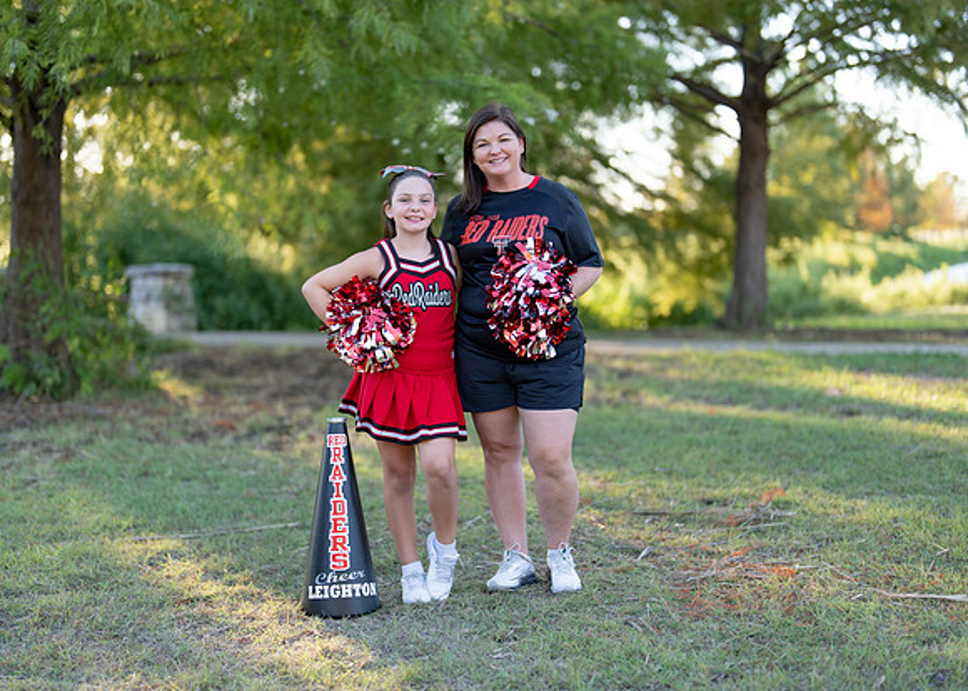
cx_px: 484
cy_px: 346
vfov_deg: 26.5
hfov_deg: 36.5
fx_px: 1469
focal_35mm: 53
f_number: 1.2
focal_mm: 50
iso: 100
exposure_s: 1/800
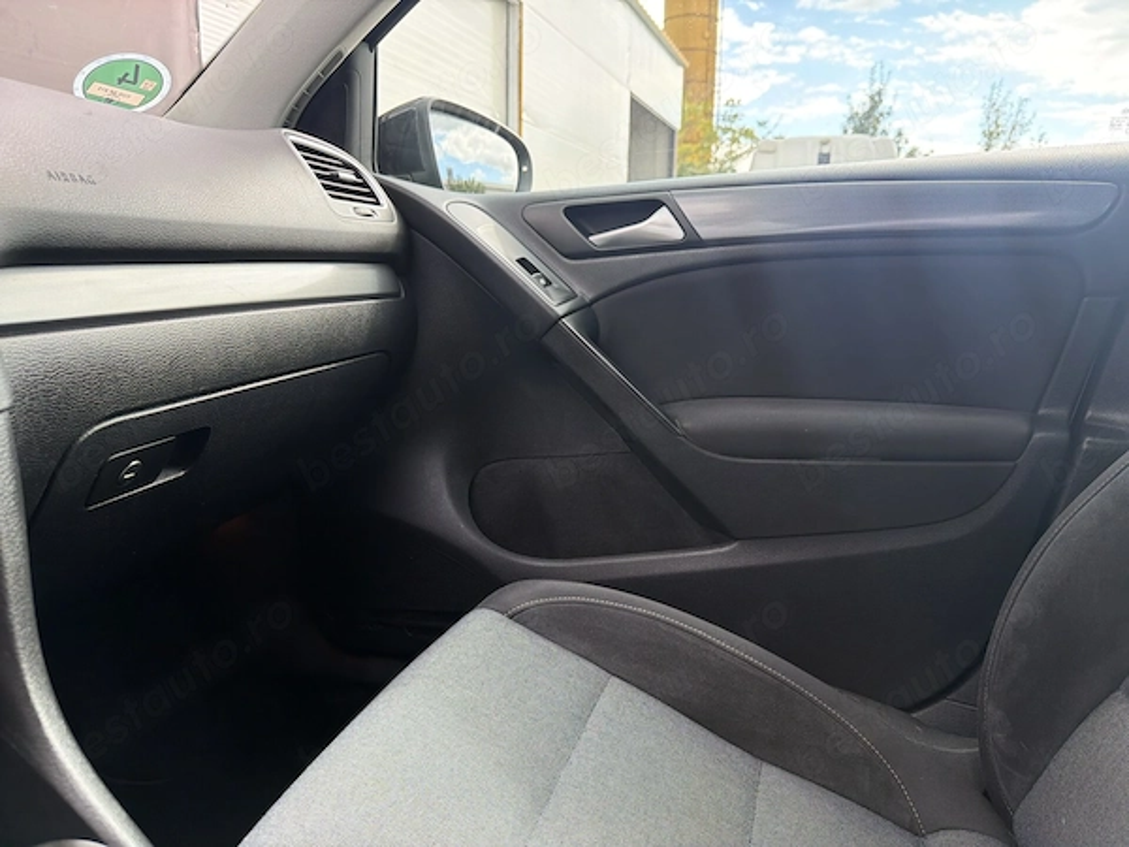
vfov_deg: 56.8
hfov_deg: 71.6
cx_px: 564
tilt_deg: -12.9
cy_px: 424
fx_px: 783
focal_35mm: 24
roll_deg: +0.2
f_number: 1.78
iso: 100
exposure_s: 1/313
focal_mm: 6.76
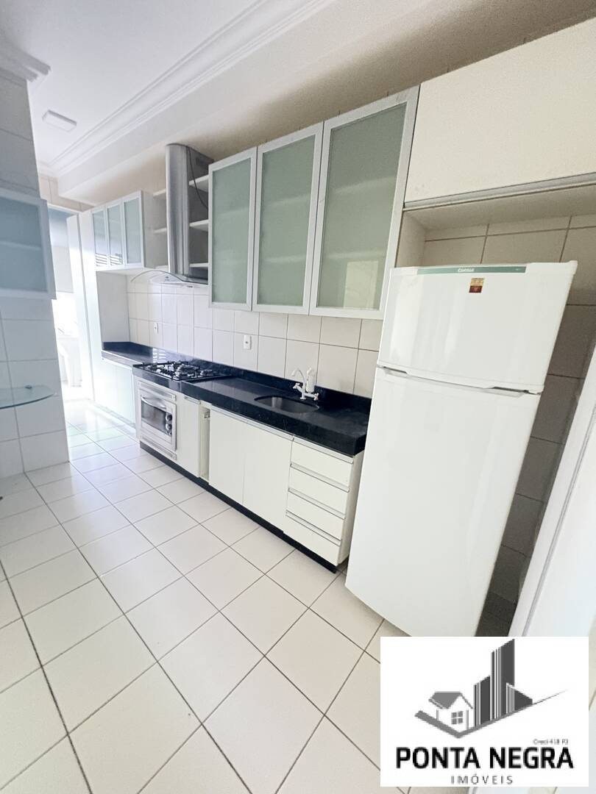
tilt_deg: -11.5
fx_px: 321
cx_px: 298
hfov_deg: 85.7
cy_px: 397
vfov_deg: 102.1
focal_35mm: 14
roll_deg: -4.1
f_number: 2.2
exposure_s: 1/30
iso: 1250
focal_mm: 2.22
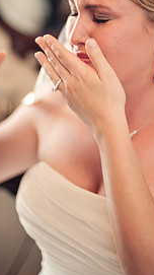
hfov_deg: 13.8
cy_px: 70
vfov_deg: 24.2
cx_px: 106
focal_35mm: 87
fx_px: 633
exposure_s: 1/100
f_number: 1.4
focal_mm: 50
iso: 400
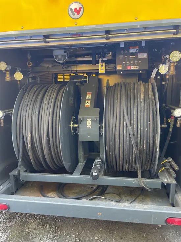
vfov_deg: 67.3
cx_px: 90
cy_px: 121
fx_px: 181
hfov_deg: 53.1
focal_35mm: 26
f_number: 1.6
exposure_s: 1/121
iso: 80
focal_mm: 4.2
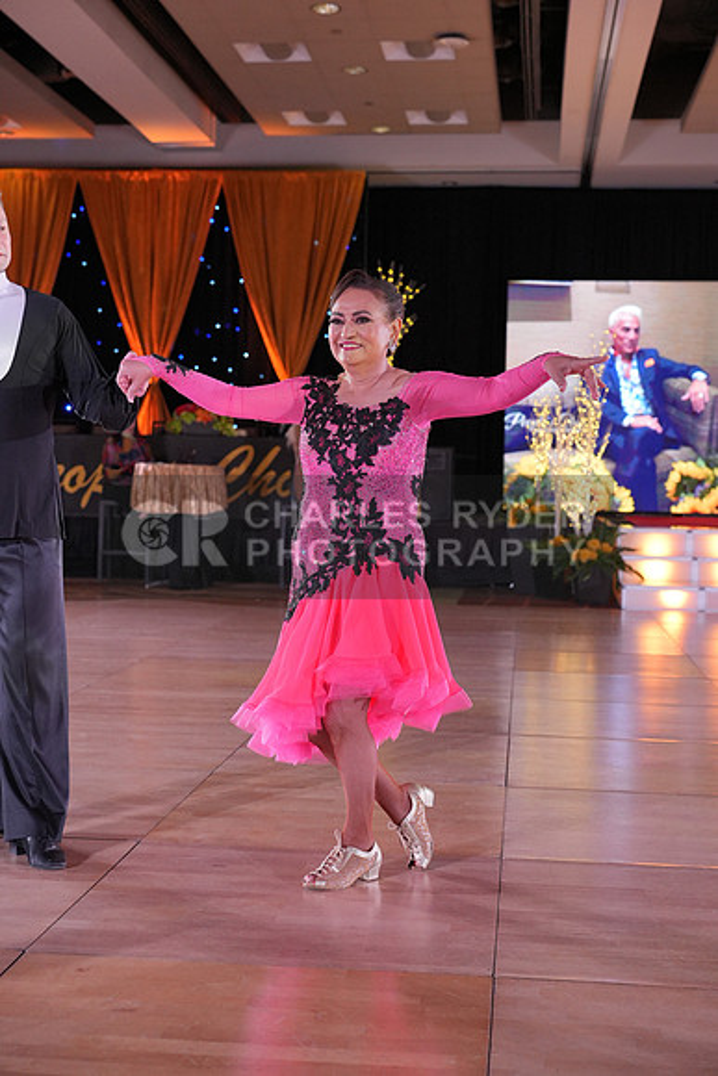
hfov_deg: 27.0
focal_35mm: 50
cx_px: 359
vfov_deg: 39.6
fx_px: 1495
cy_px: 538
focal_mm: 50
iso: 2000
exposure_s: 1/400
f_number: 4
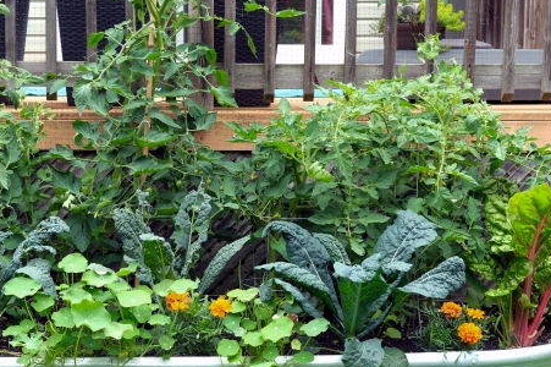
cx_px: 182
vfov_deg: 19.2
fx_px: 1086
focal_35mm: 71
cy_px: 182
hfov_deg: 28.3
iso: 125
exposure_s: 1/80
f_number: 4
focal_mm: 26.5
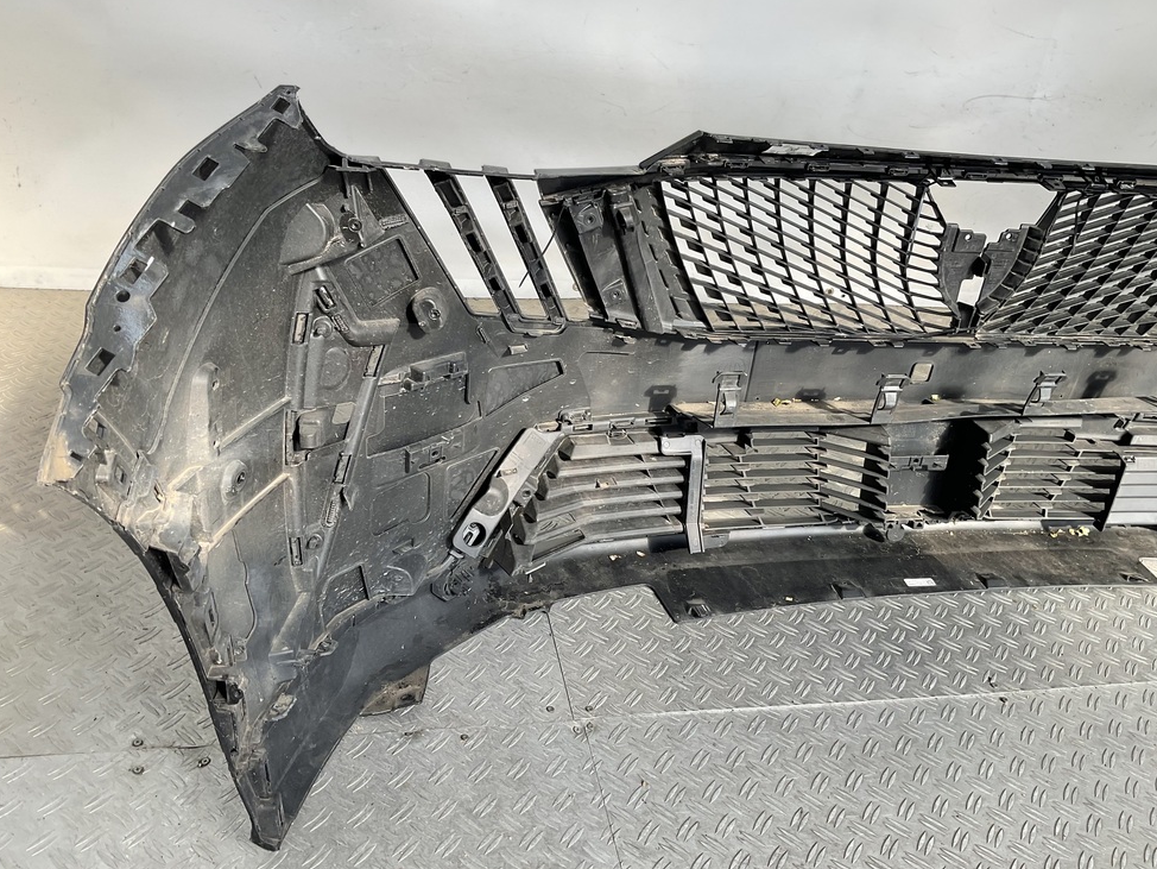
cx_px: 567
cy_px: 433
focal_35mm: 30
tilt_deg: -31.4
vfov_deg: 46.8
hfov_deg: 59.9
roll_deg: -9.1
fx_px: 1003
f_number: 1.8
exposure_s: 1/184
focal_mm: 3
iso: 16
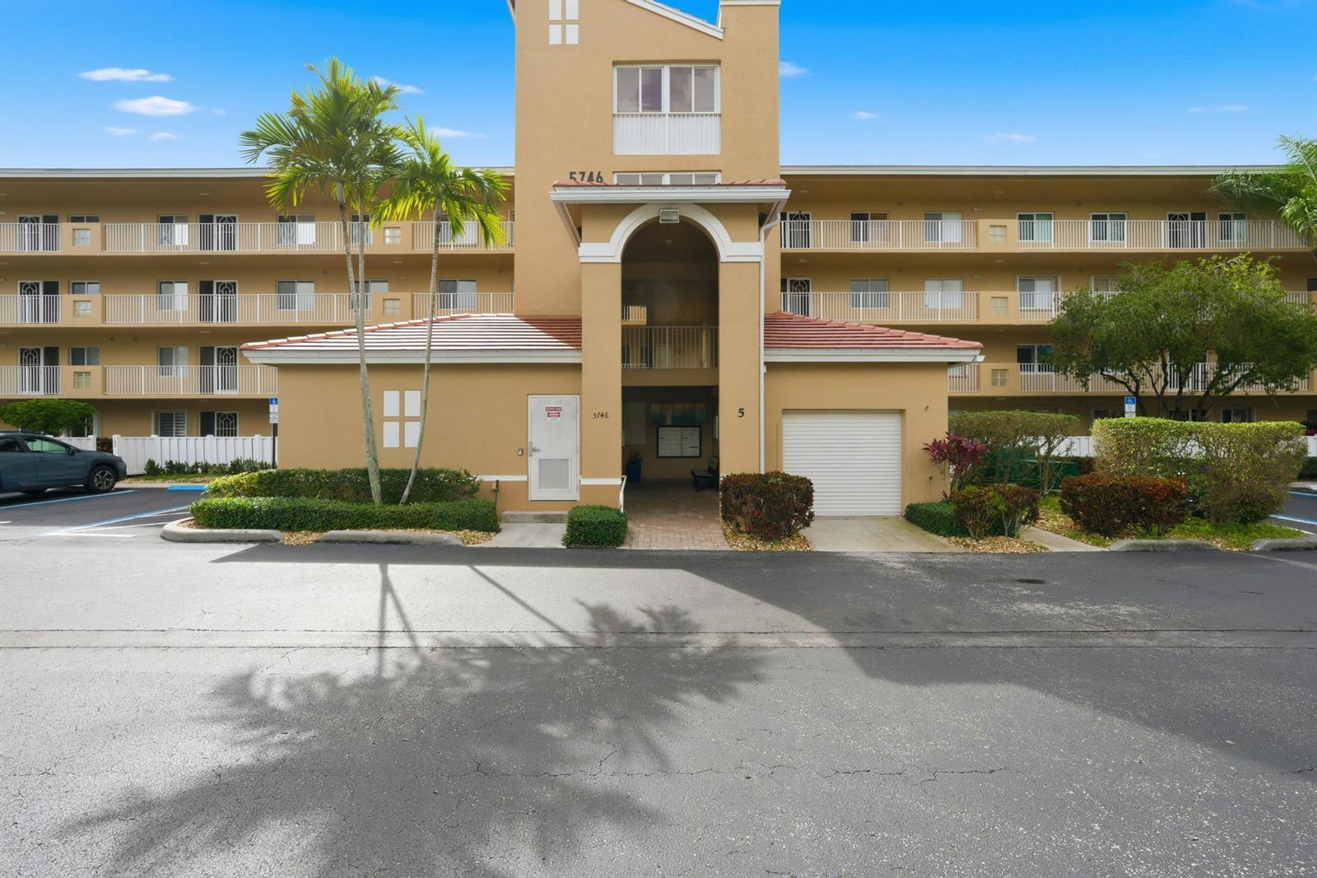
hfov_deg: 100.4
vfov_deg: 77.3
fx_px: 549
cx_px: 658
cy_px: 439
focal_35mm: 15
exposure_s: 1/800
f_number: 7.1
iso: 400
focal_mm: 15
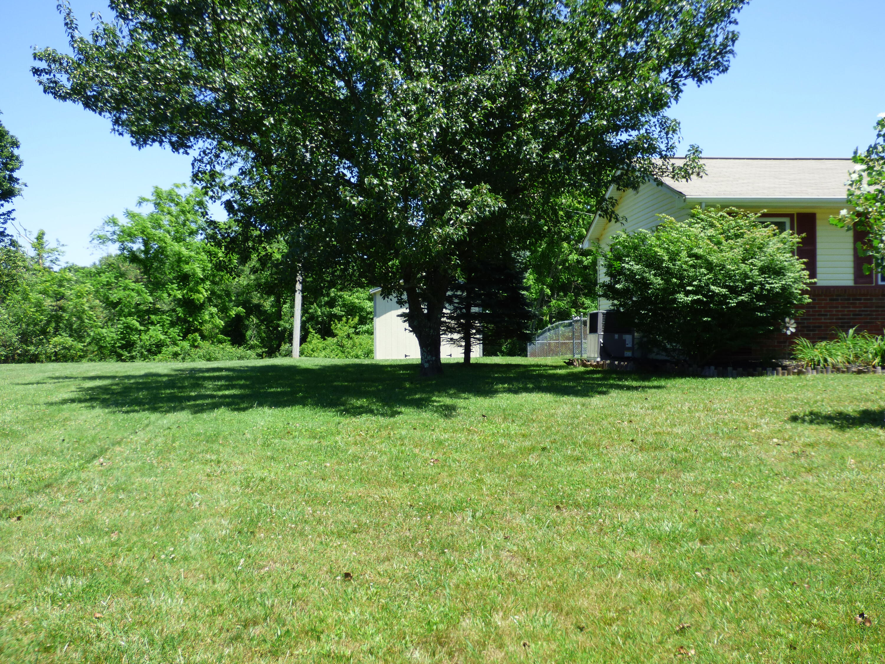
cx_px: 442
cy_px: 332
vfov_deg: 39.7
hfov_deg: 51.4
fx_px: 920
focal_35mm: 36
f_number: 3.4
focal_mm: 6.18
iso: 100
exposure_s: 1/400
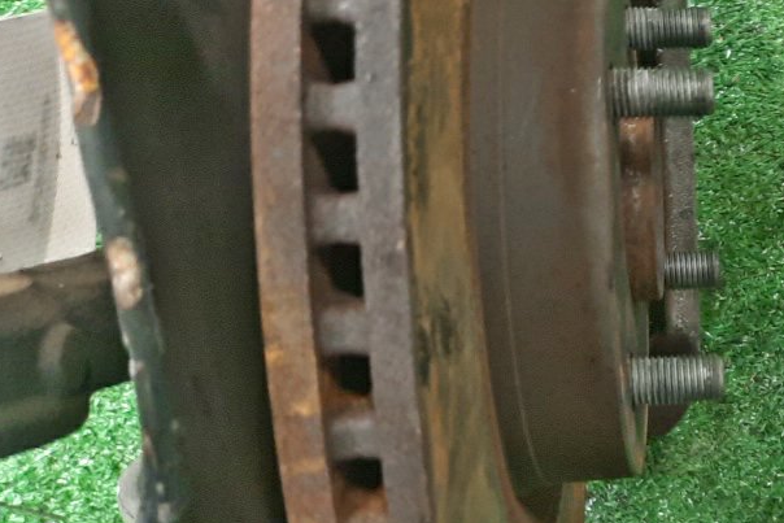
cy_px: 201
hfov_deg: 28.7
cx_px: 906
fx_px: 1350
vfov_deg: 21.9
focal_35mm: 62
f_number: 2
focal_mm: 4.6
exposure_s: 1/33
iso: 321
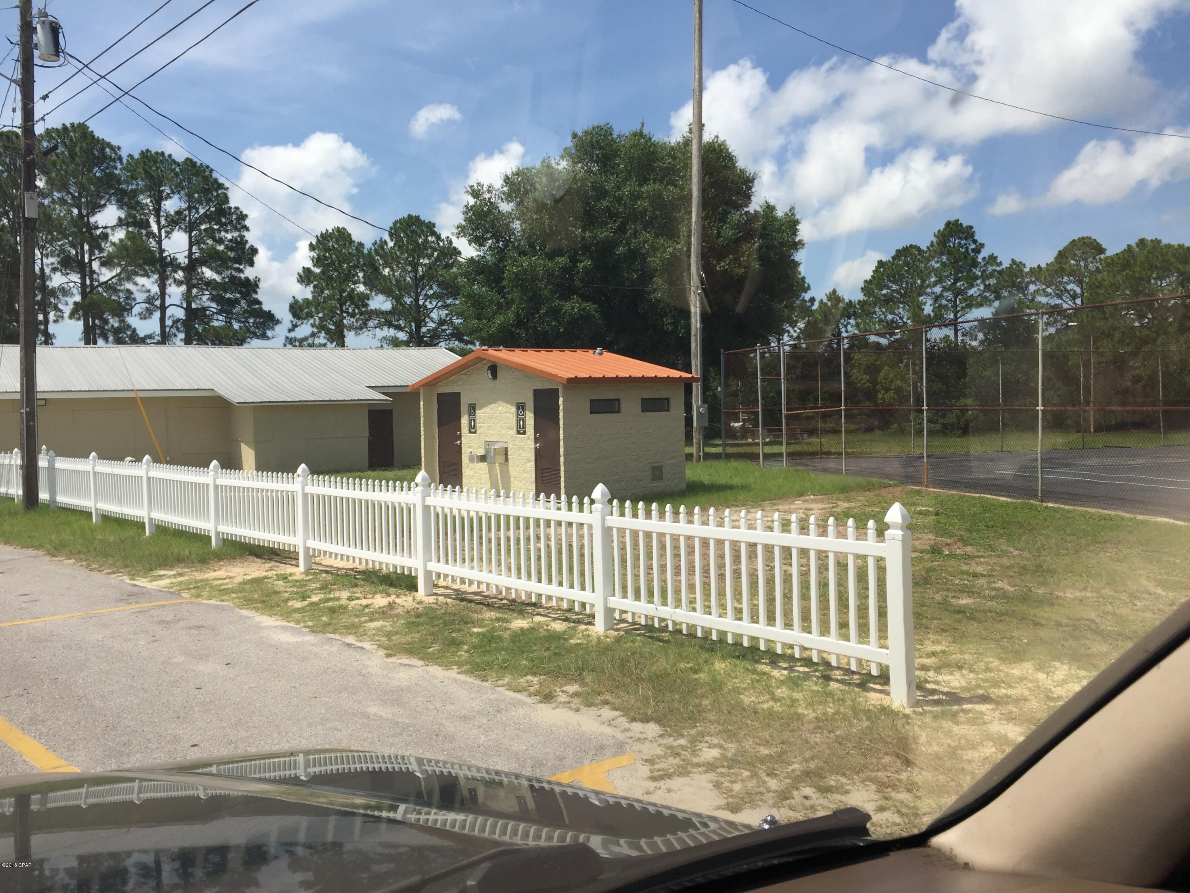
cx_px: 595
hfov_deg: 61.7
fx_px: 997
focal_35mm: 29
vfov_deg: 48.2
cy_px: 446
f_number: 2.2
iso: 32
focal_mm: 4.15
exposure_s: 1/1883
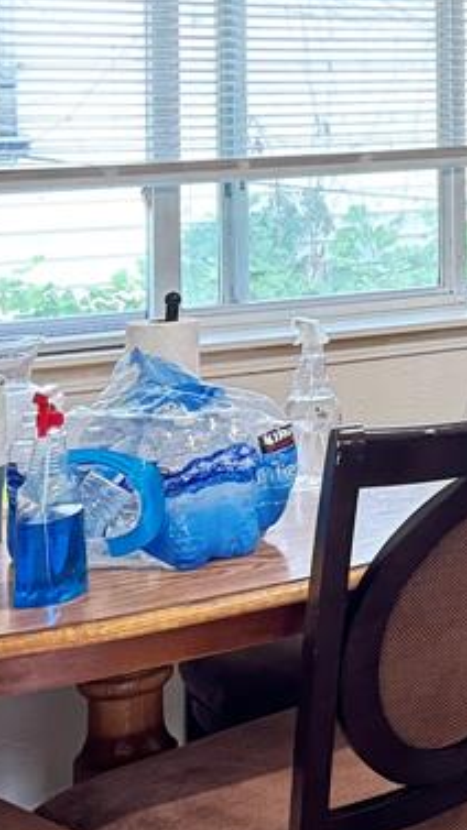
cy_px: 79
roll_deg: +0.6
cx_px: 1007
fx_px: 1563
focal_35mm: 71
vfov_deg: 28.6
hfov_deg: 13.7
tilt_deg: +0.3
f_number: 1.78
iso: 800
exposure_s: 1/60
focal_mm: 6.76
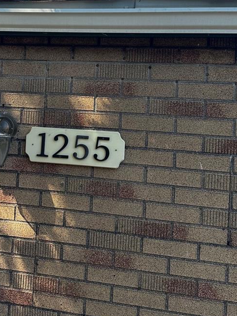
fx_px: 402
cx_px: 71
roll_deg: -2.9
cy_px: 94
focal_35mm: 44
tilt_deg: +2.3
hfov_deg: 32.5
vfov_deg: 42.1
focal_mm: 6.86
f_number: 1.78
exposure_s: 1/439
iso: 80
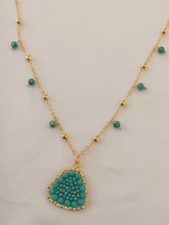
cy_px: 112
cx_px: 84
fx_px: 312
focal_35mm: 48
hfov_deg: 30.3
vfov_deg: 39.7
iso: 100
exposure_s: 1/100
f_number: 1.8
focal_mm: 4.75
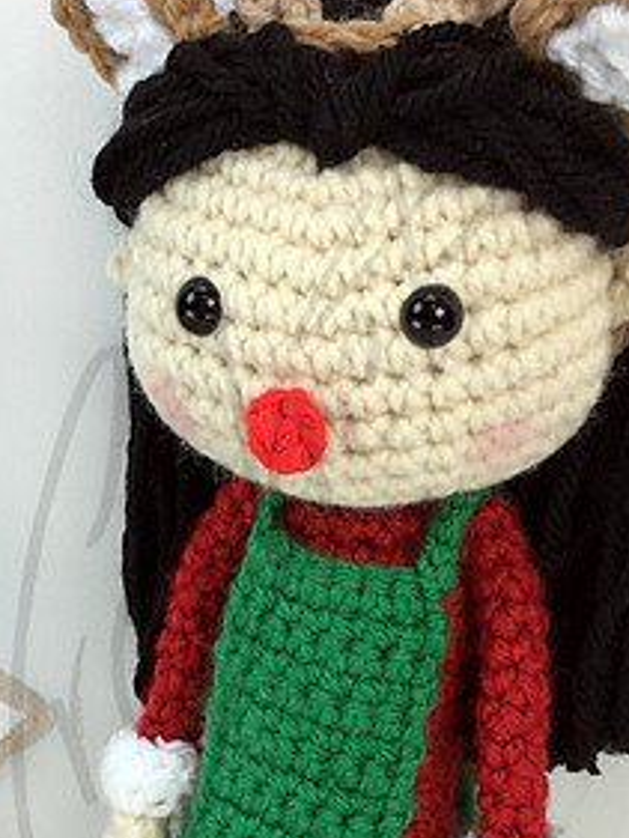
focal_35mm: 66
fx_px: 1598
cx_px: 131
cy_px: 671
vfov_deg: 28.7
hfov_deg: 22.0
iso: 25
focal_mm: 4.15
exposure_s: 1/120
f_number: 2.2
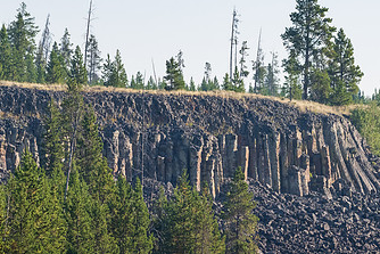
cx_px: 218
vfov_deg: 3.5
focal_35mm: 394
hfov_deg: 5.2
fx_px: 4160
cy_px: 204
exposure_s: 1/2000
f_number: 7.1
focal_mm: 200
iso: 1800
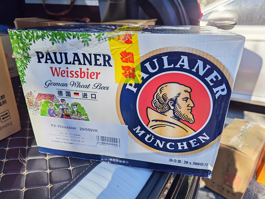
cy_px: 100
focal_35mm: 24
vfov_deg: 56.8
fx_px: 184
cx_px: 132
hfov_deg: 71.6
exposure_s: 1/270
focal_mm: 6.12
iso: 50
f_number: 1.9
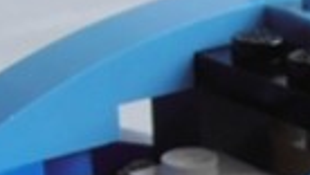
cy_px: 331
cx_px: 485
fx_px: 2156
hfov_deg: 8.0
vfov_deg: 4.6
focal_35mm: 262
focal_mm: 6.61
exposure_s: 1/100
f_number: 3.9
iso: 80
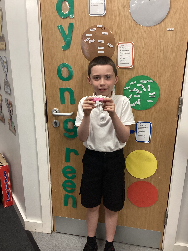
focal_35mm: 31
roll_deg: -0.7
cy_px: 126
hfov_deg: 45.4
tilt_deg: -20.0
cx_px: 94
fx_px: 224
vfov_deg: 58.4
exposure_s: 1/50
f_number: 2.4
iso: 125
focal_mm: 3.3
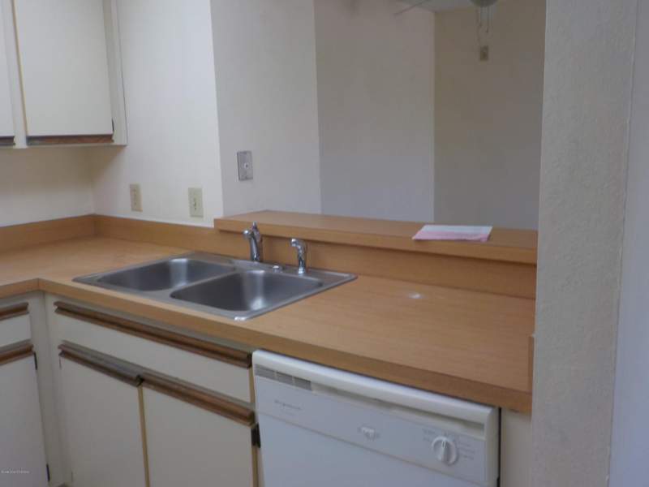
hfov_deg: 60.0
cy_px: 244
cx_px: 324
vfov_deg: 46.8
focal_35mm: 30
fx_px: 562
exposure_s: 1/30
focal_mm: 4.1
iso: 125
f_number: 3.3
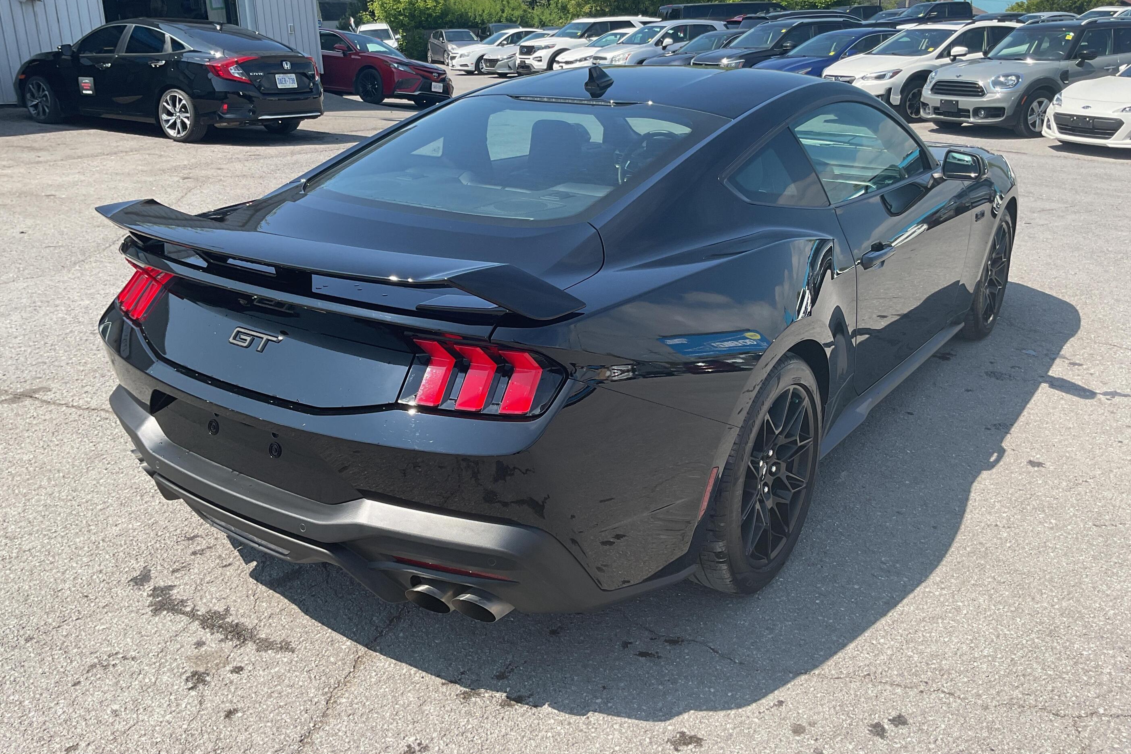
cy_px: 330
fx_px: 974
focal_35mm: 31
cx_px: 555
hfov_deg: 60.3
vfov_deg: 42.2
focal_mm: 3
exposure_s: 1/929
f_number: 1.8
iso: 16
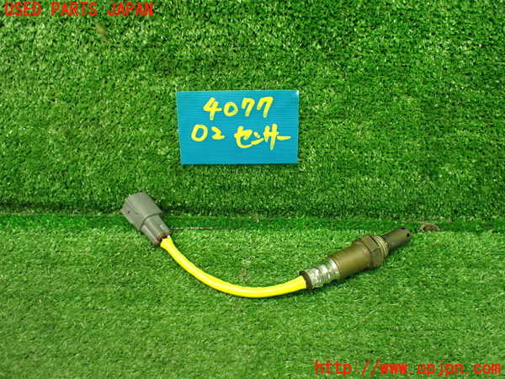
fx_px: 438
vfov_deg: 46.8
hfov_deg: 60.0
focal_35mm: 30
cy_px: 190
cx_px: 252
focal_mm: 5.4
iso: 800
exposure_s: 1/100
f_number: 2.3
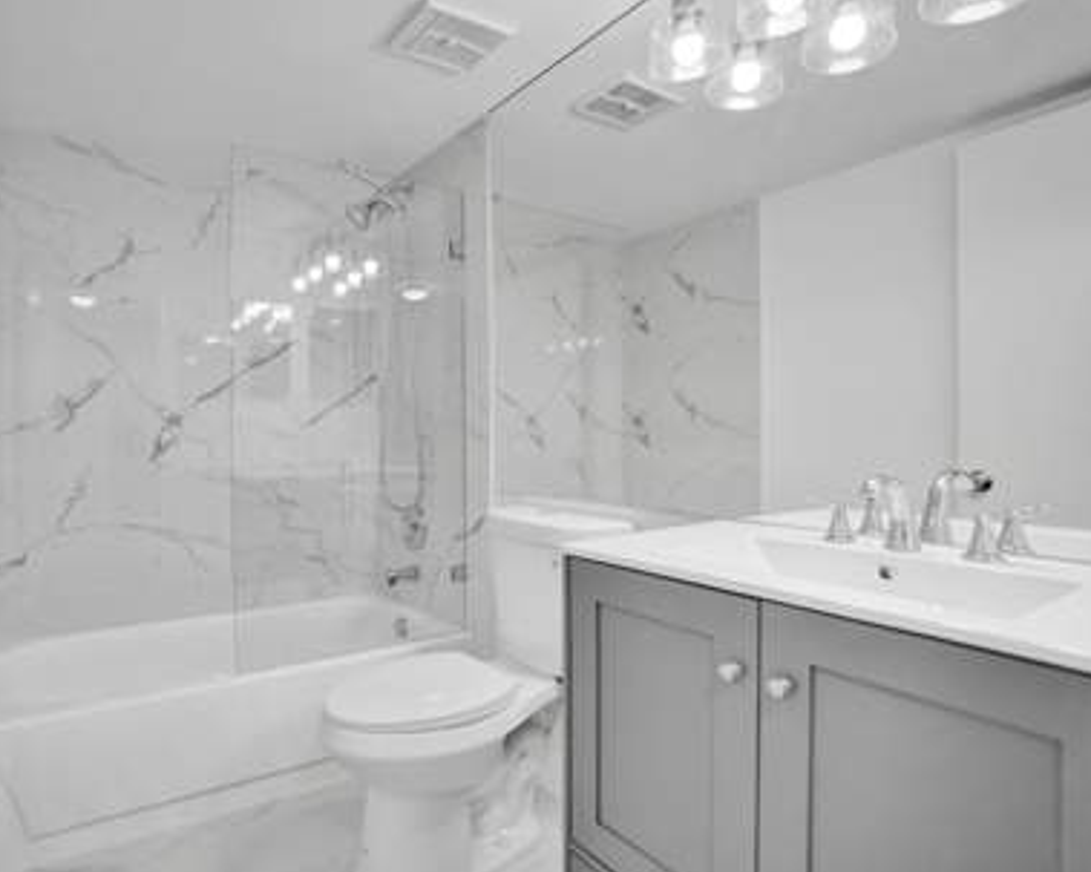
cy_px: 433
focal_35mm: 19
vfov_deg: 70.8
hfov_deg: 82.3
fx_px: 613
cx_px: 438
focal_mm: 16
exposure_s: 1/800
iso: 800
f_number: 2.8
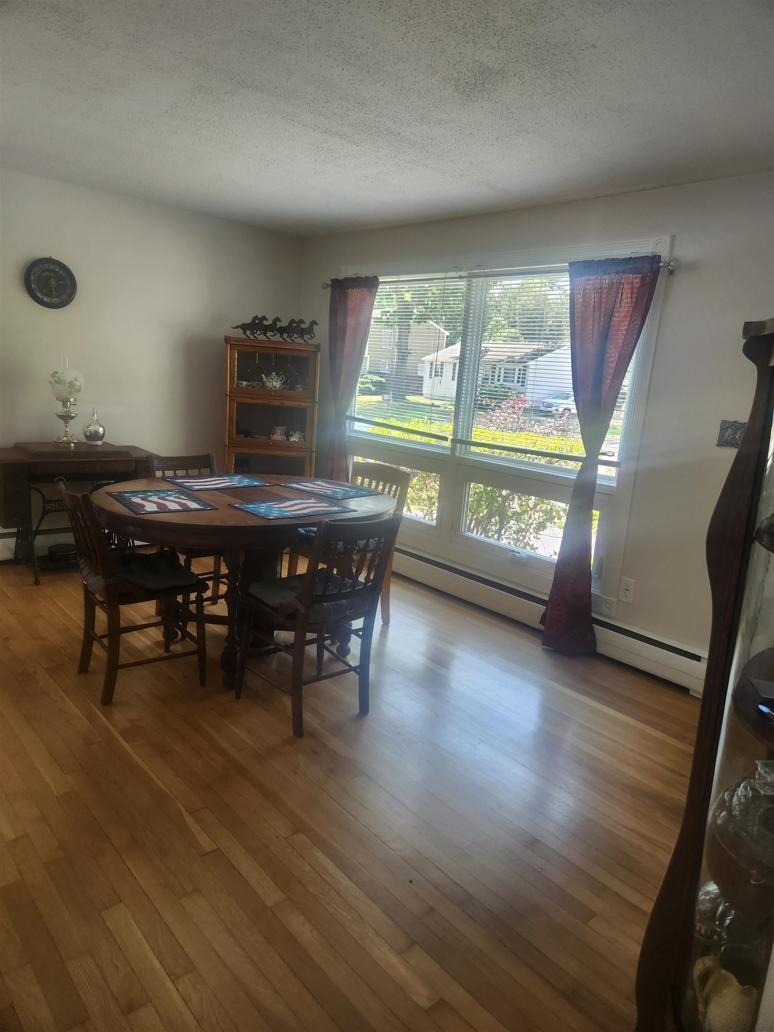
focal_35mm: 23
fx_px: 686
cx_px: 387
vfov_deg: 73.9
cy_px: 516
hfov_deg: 58.9
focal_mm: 5.4
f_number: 1.8
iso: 160
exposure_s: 1/180
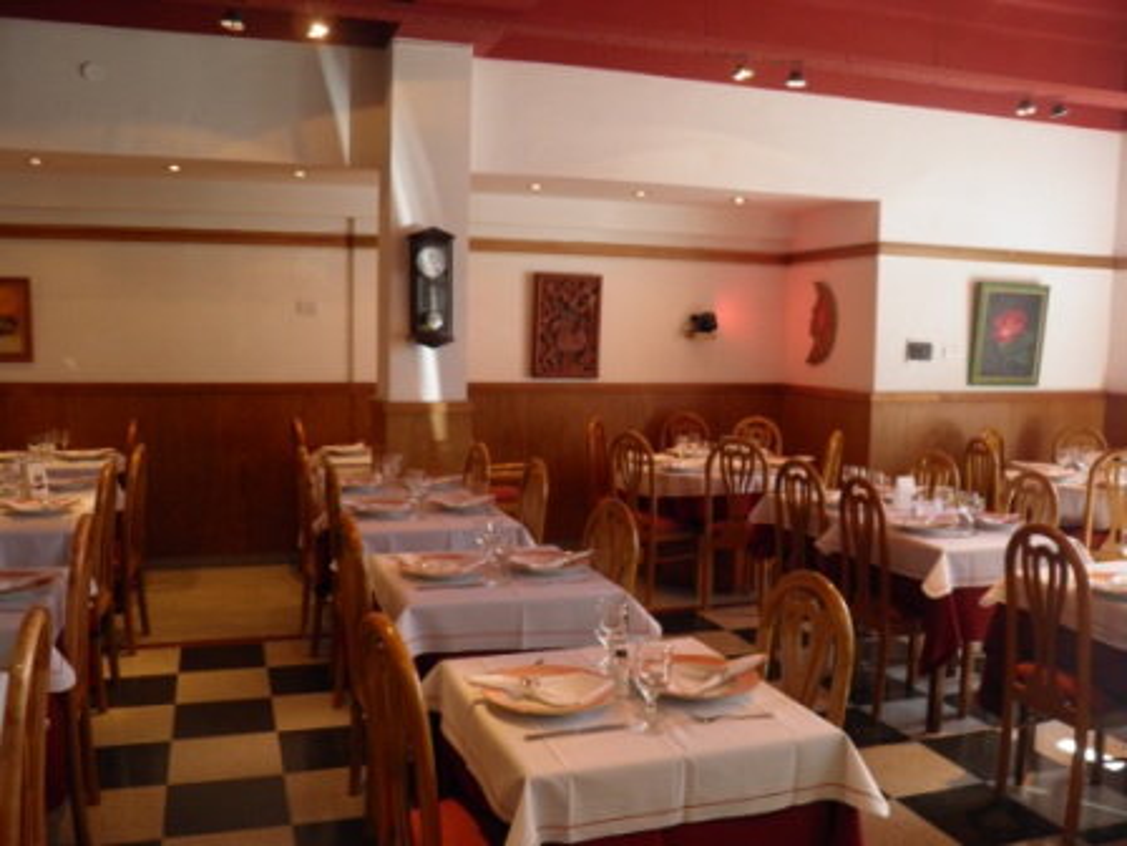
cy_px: 423
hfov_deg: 60.0
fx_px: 977
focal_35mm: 30
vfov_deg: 46.8
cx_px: 564
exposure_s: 1/30
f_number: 3
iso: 80
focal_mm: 5.5
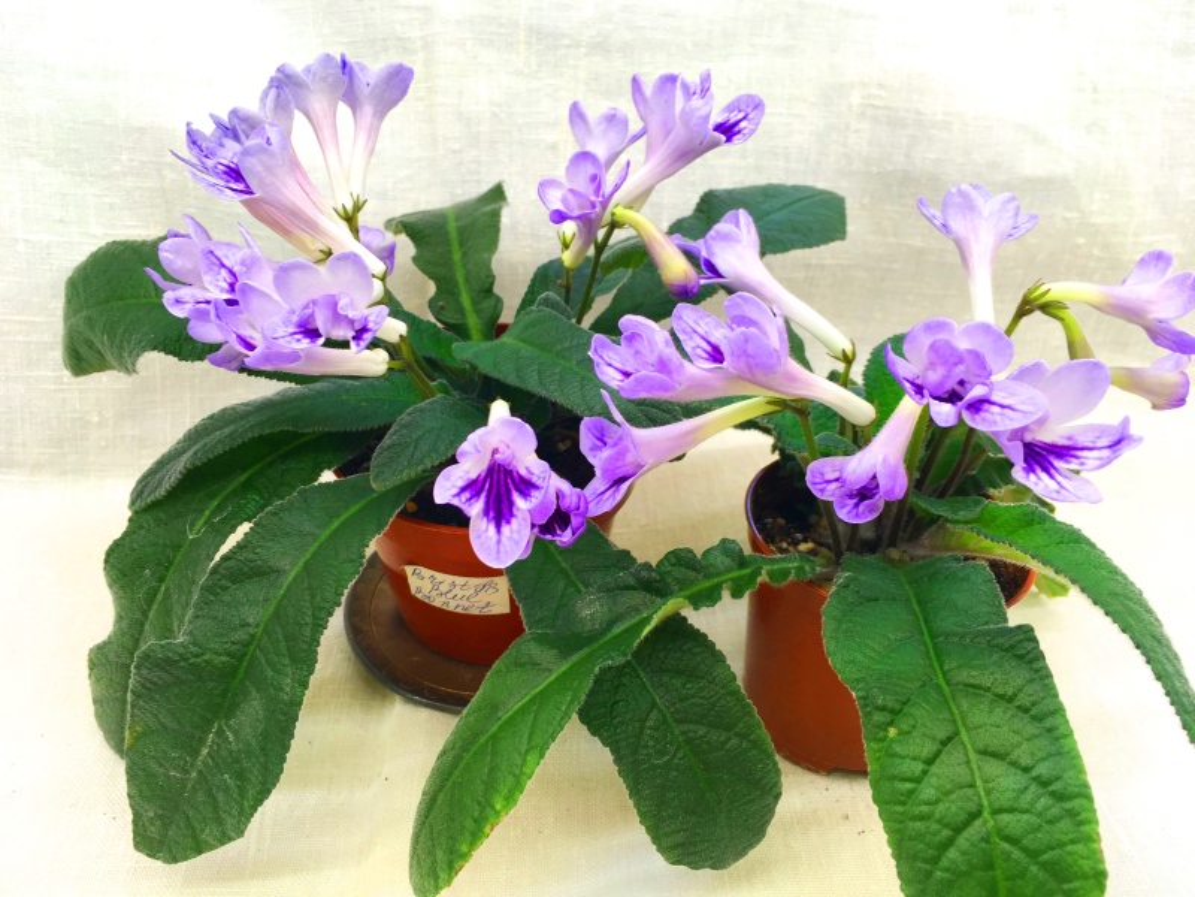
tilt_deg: -33.6
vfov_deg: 48.2
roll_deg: -1.6
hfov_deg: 61.7
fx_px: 1001
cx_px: 598
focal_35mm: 29
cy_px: 448
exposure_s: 1/50
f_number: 2.2
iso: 32
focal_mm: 4.15
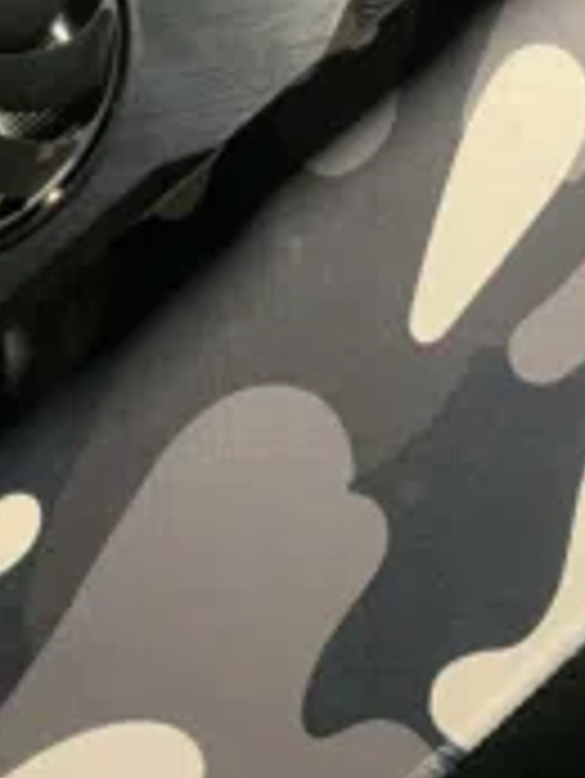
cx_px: 135
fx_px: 1350
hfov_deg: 24.1
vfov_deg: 29.1
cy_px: -76
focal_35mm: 60
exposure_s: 1/60
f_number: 1.8
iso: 250
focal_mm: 4.25
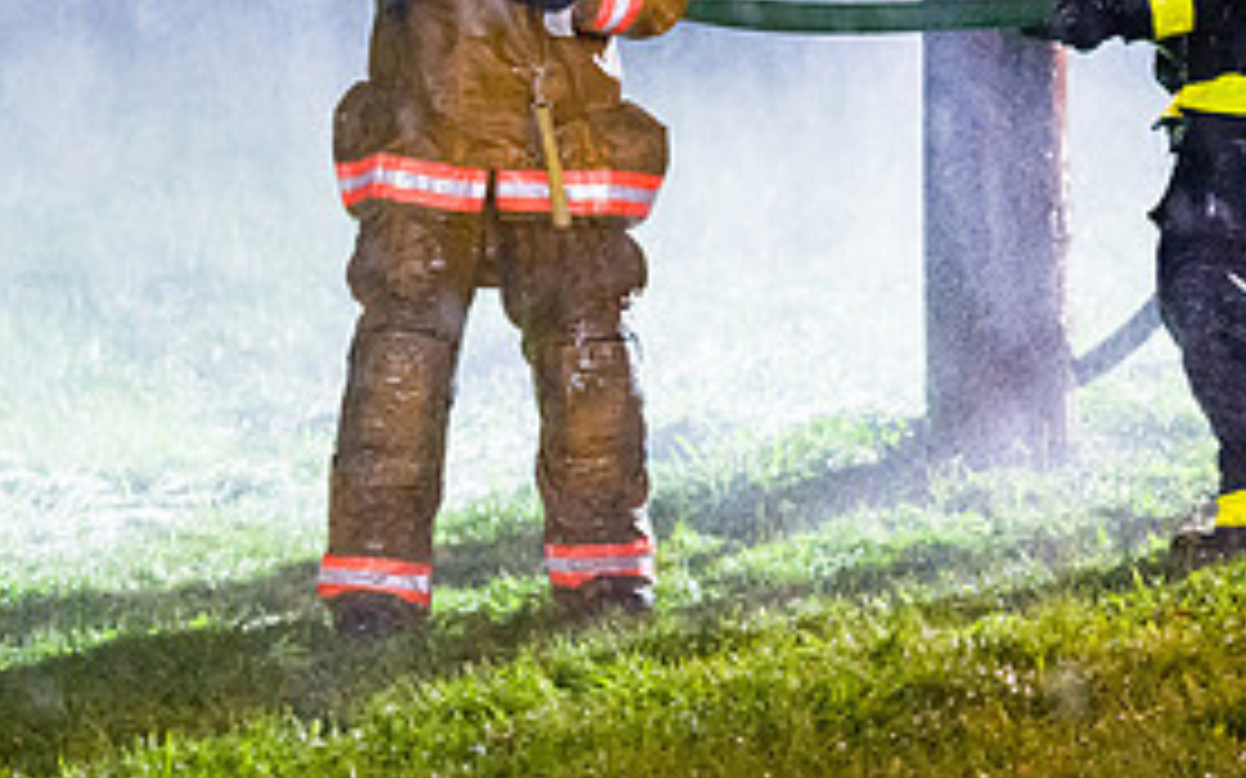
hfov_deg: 8.8
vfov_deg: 5.5
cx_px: 607
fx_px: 8114
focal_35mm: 239
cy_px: 4
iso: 12800
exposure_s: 1/200
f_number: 3.2
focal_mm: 112
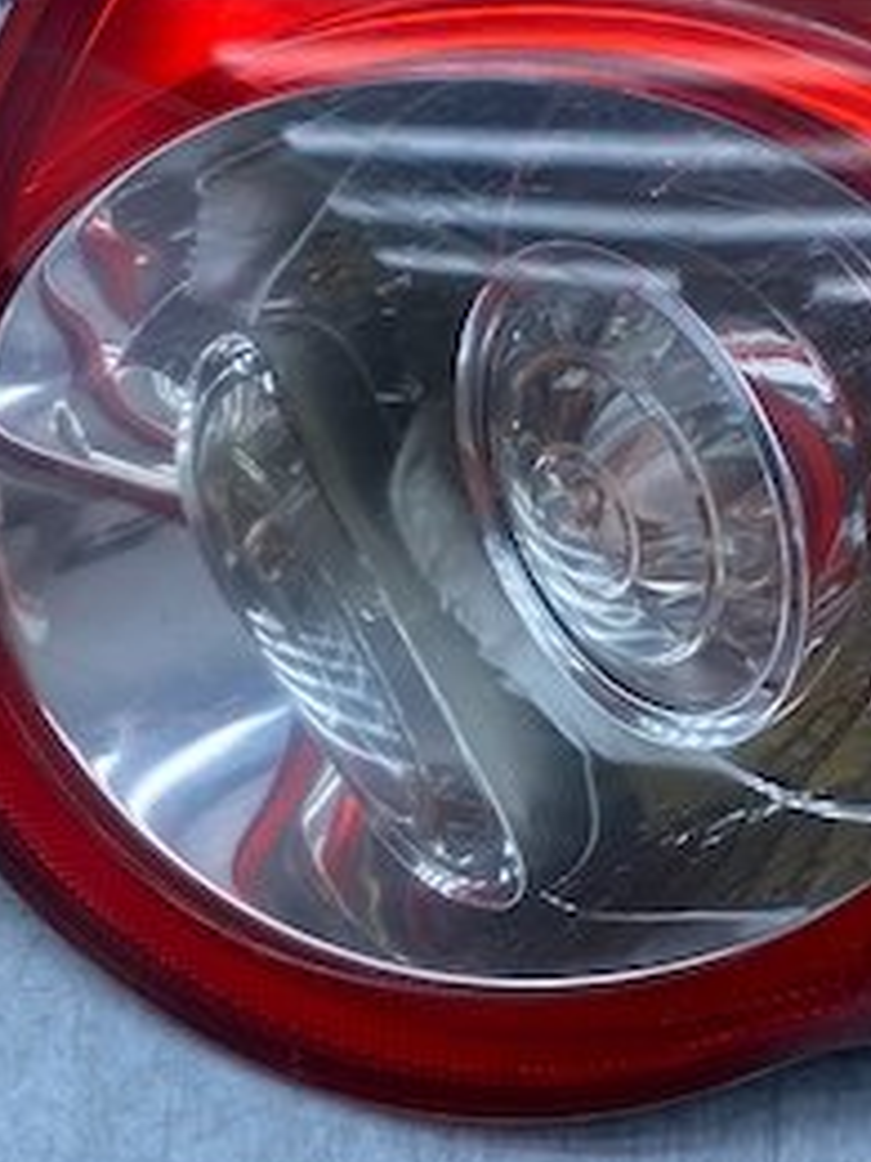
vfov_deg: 30.1
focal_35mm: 64
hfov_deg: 22.7
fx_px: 2147
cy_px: 728
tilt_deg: -58.6
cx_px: 661
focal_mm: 4.25
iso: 32
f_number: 1.8
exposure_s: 1/942
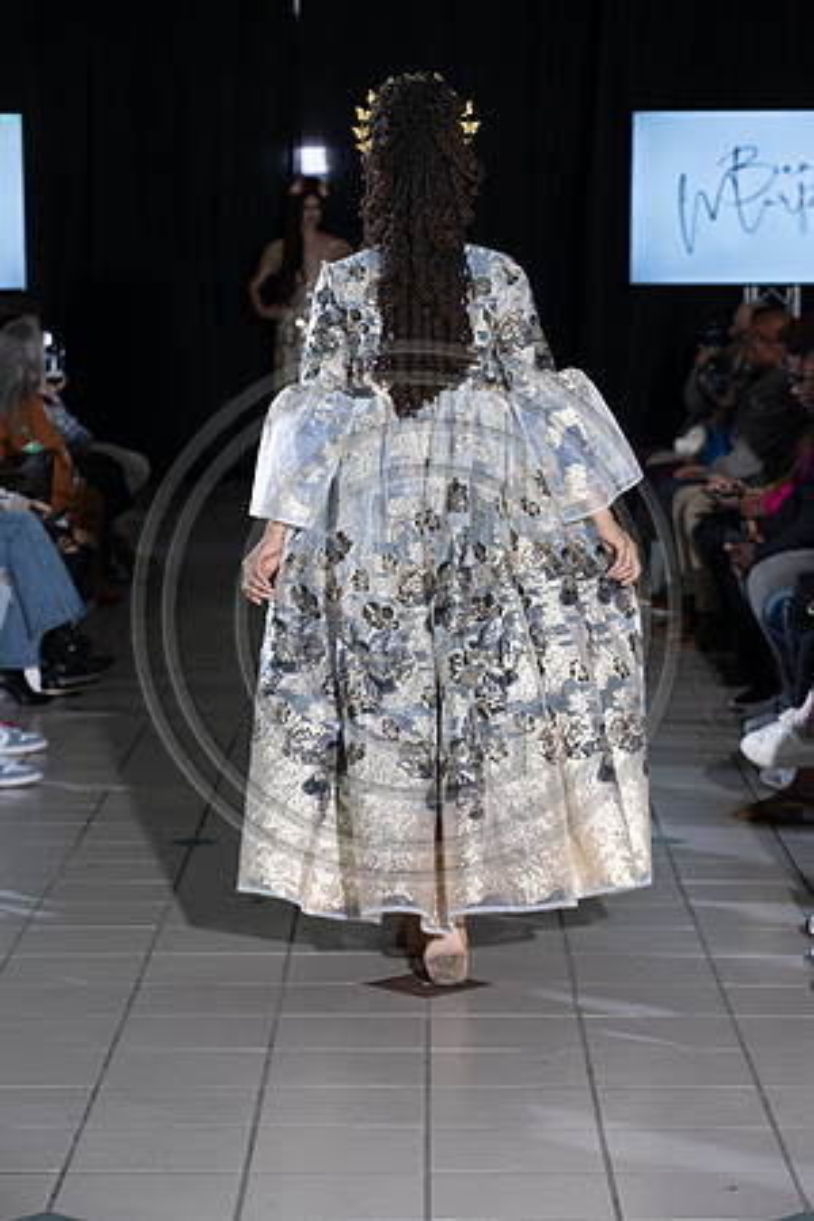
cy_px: 610
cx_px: 407
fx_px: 3561
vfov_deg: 19.5
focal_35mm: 105
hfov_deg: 13.0
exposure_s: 1/160
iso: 1000
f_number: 6.3
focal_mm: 105
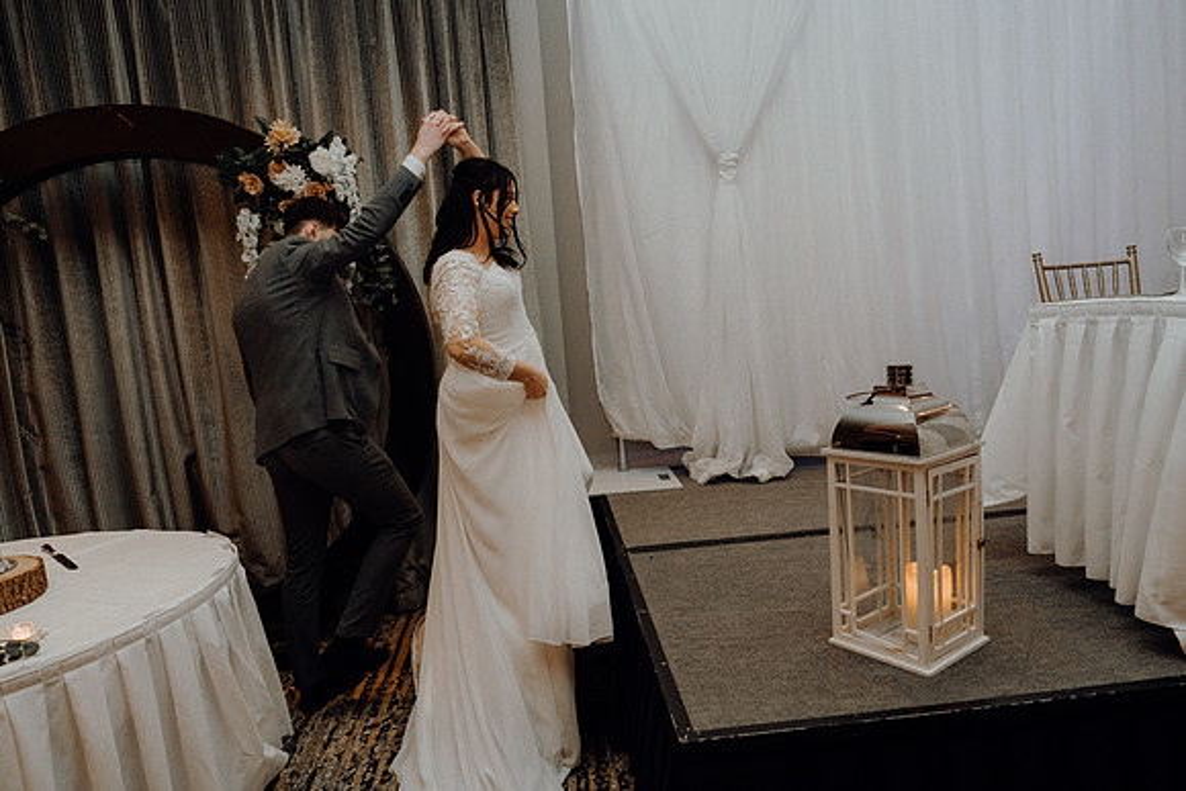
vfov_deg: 53.2
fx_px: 791
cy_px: 396
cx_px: 593
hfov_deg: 73.7
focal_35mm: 24
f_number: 3.5
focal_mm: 24
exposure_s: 1/200
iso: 2500
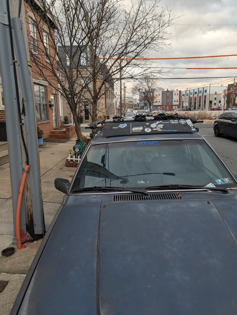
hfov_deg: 57.0
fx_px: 218
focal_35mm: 24
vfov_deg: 71.5
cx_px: 118
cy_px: 158
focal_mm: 6.9
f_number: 1.68
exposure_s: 1/249
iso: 36
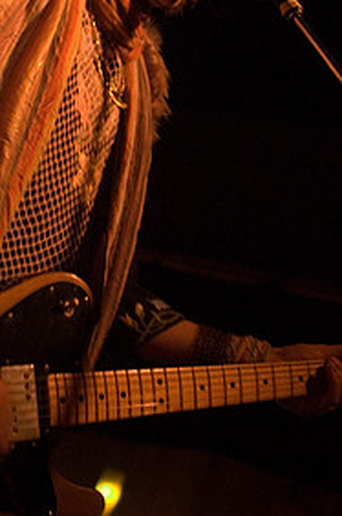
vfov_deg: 24.2
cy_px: 170
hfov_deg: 16.2
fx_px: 1198
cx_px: 178
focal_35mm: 84
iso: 1600
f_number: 2.8
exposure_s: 1/30
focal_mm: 35
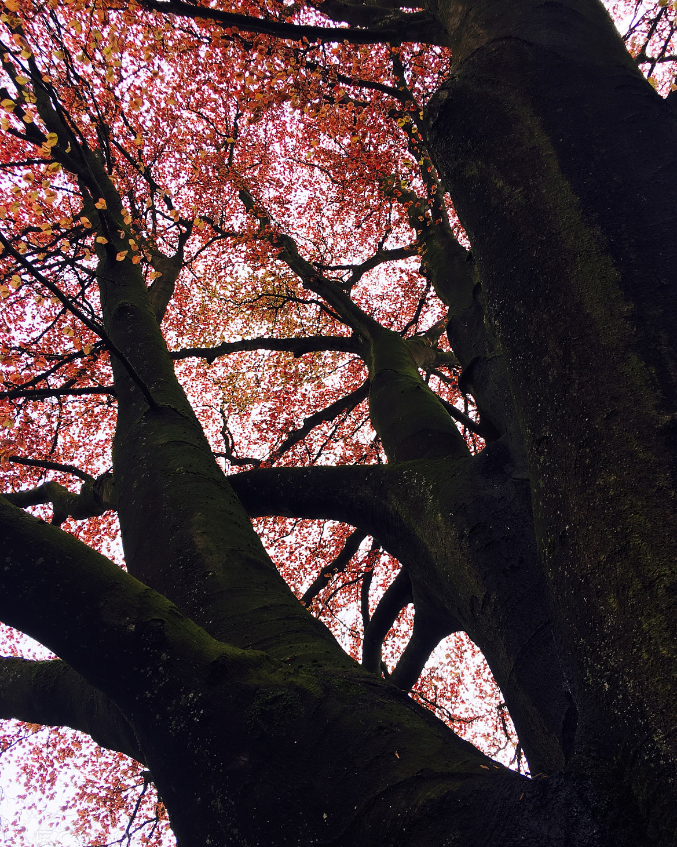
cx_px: 347
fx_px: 776
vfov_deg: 57.1
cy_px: 456
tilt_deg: +68.6
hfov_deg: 47.1
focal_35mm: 31
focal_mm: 4.15
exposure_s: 1/277
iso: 25
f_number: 2.2
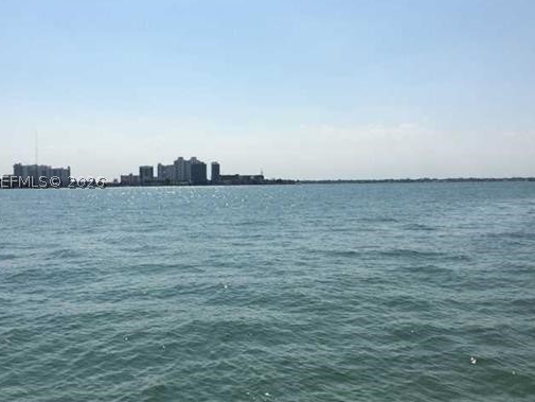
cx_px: 232
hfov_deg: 48.8
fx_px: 587
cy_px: 181
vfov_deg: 37.7
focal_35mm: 38
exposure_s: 1/8264
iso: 40
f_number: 2.2
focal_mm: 4.12
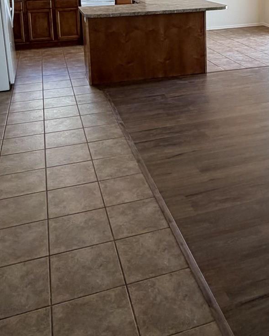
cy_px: 29
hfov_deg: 34.3
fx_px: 428
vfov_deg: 39.5
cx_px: 197
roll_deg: +0.2
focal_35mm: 43
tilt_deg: -9.6
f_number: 2.2
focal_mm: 2.22
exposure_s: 1/60
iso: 200
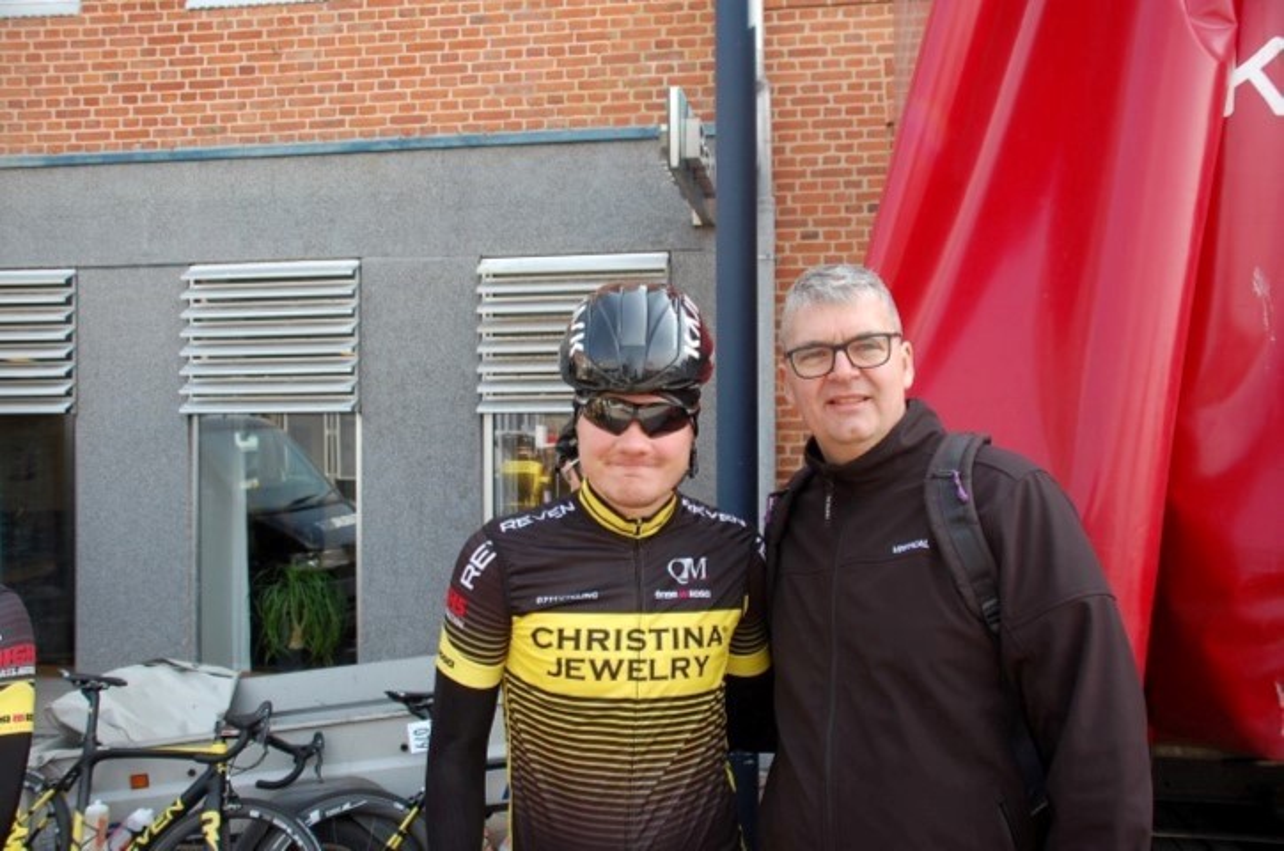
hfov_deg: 57.3
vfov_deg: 39.8
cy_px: 426
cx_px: 642
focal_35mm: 33
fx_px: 1175
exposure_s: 1/640
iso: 400
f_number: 3.8
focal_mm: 22
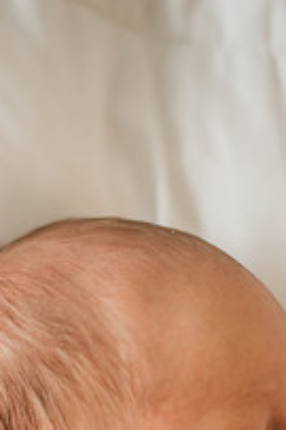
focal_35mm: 111
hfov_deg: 12.2
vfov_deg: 17.9
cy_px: 460
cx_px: 32
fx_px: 1325
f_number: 1.8
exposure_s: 1/320
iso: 1000
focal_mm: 50
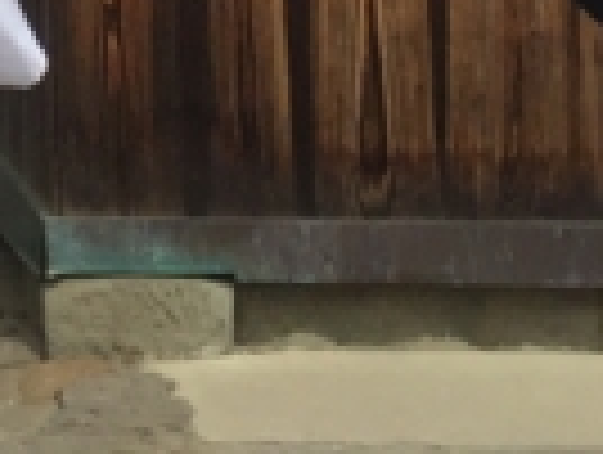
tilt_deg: +9.9
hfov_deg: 8.5
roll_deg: -0.1
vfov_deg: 6.2
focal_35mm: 221
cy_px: -930
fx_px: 3857
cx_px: -585
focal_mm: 4.15
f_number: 2.2
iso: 32
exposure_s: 1/2475
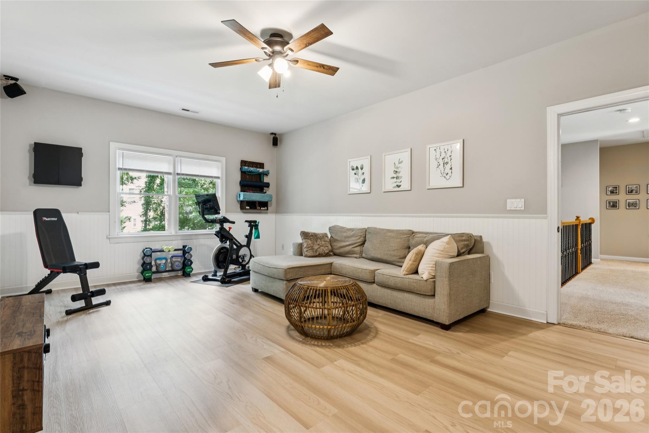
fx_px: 303
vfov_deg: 71.1
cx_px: 324
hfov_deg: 94.0
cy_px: 216
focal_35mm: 17
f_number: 13
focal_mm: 16.8
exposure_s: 1.6
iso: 100
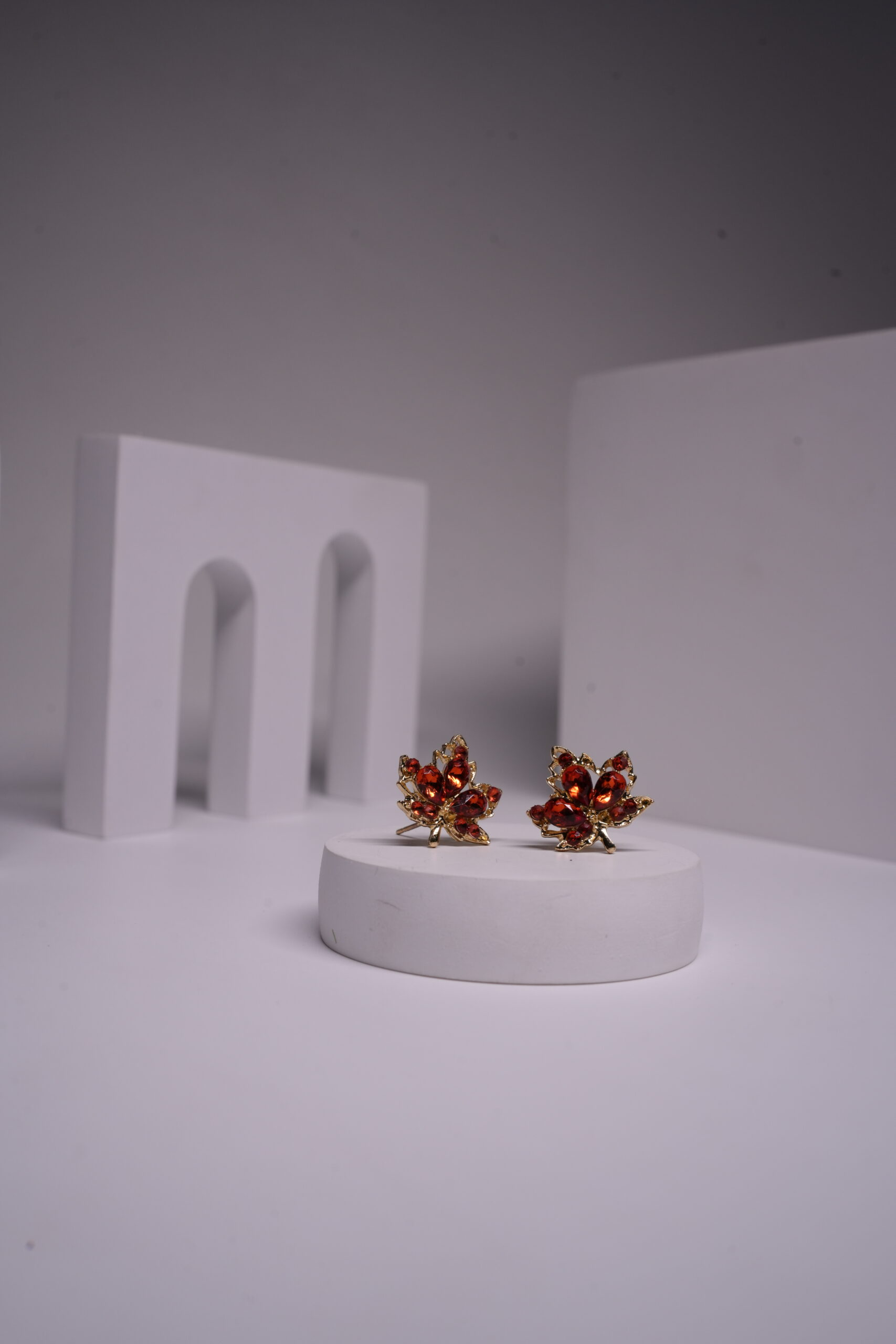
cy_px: 672
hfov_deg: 37.9
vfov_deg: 54.4
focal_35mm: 35
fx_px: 1306
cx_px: 448
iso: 640
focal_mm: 35
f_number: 10
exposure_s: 1/100
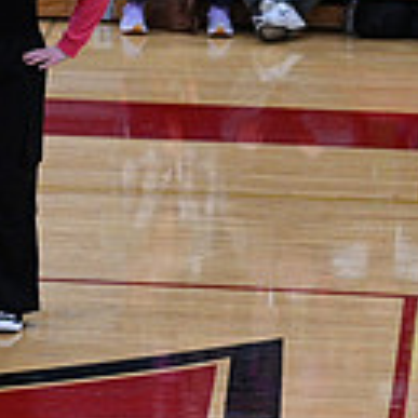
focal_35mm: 439
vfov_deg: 4.0
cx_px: -515
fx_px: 5997
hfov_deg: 3.9
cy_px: 303
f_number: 4
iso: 4000
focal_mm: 115
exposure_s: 1/400
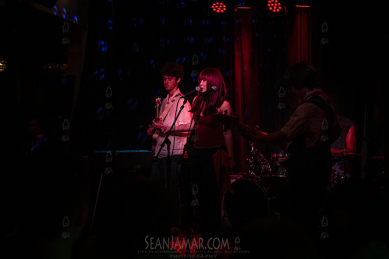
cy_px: 130
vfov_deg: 24.6
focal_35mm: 55
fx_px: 594
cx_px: 194
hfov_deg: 36.3
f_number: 3.2
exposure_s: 1/320
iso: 8000
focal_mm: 55
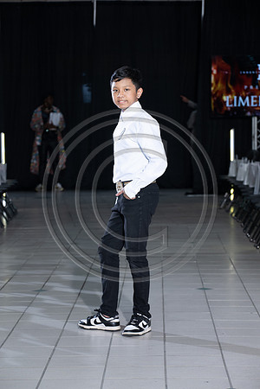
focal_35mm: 120
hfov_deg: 11.4
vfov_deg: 17.1
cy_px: 194
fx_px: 1300
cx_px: 130
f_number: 6.3
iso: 1000
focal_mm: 120
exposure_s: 1/160
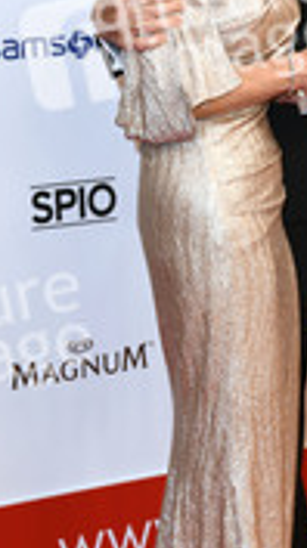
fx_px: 2689
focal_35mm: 185
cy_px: 192
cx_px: 270
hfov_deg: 6.5
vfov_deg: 11.6
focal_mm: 78
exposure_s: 1/125
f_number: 6.3
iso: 250
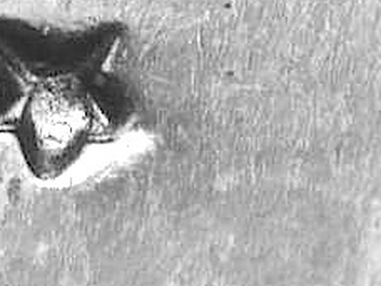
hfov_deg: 4.6
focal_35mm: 433
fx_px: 4766
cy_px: 17
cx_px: -33
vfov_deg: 3.4
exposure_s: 1/15.4
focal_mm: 32
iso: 100
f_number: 5.1
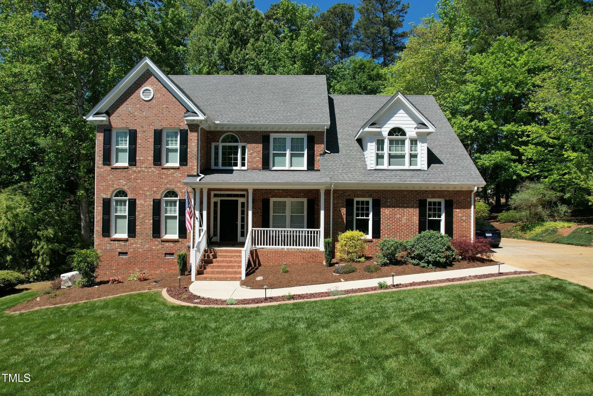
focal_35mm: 22
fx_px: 362
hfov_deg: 78.6
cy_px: 198
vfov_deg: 57.2
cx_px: 296
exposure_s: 1/2000
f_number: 2.8
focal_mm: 8.38
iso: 100
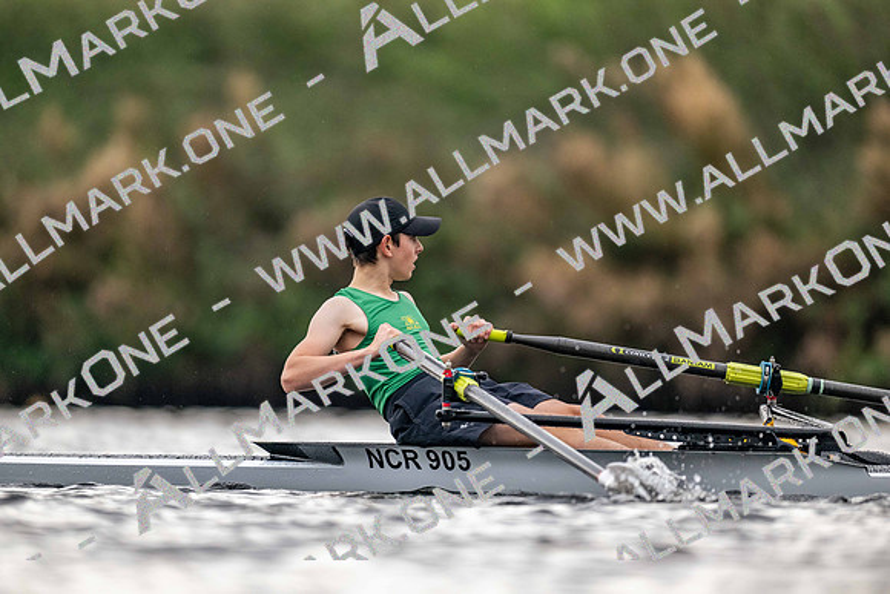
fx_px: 14836
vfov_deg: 2.3
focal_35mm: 600
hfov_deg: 3.4
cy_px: 297
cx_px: 445
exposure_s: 1/2500
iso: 2500
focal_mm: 600
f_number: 4
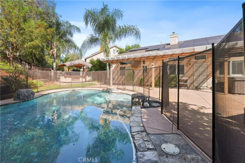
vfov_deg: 73.7
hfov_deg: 96.7
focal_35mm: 16
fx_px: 109
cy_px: 82
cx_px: 122
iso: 100
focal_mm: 16
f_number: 5
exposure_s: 1/160
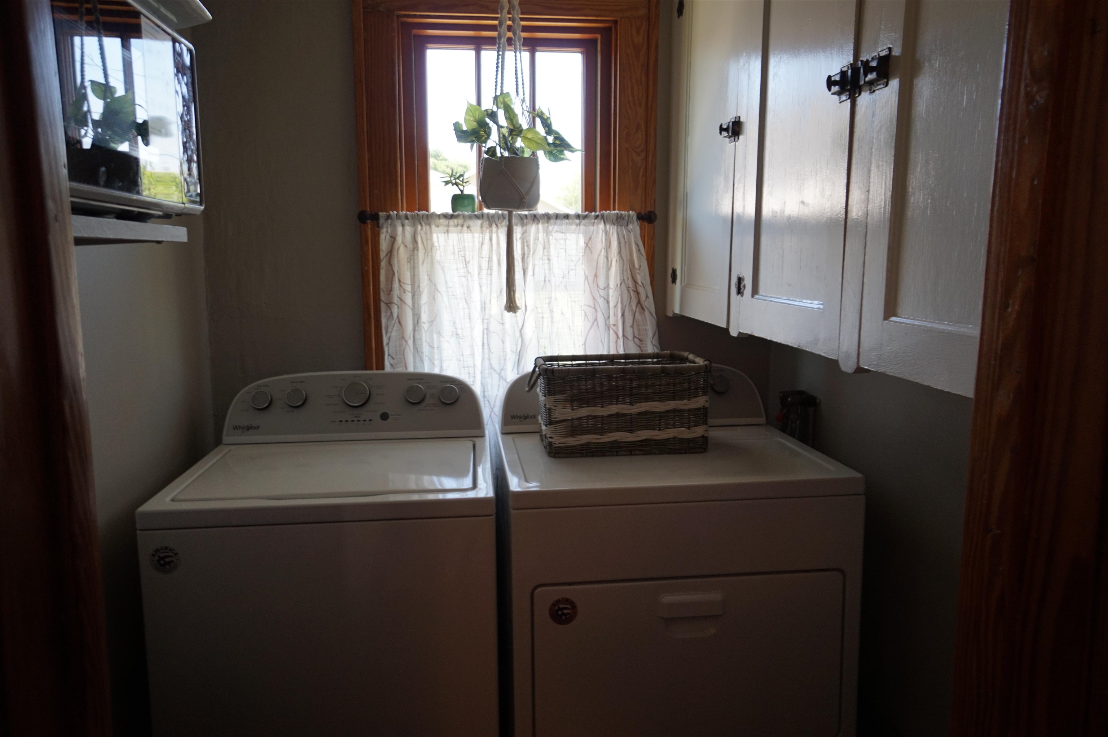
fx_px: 784
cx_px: 554
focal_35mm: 26
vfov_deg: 50.3
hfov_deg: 70.5
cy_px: 368
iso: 250
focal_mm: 17
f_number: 4
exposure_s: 1/60
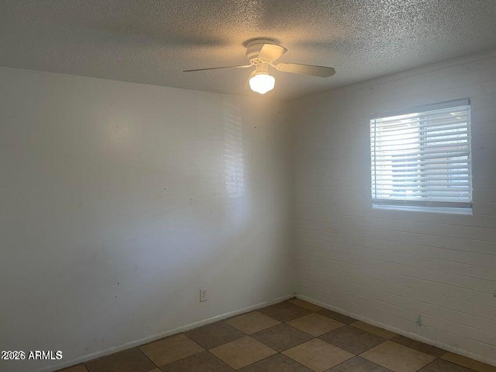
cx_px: 248
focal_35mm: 26
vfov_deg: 53.1
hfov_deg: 67.3
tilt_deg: -1.6
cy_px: 186
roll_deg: +2.0
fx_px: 373
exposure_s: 1/60
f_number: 1.6
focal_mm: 4.2
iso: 80
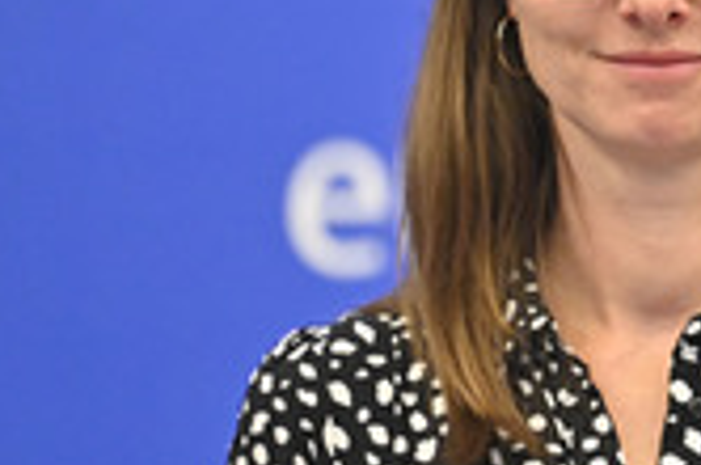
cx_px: 669
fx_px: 10553
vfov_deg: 2.5
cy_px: 211
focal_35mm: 543
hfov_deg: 3.8
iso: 5000
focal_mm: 200
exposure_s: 1/800
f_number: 2.8
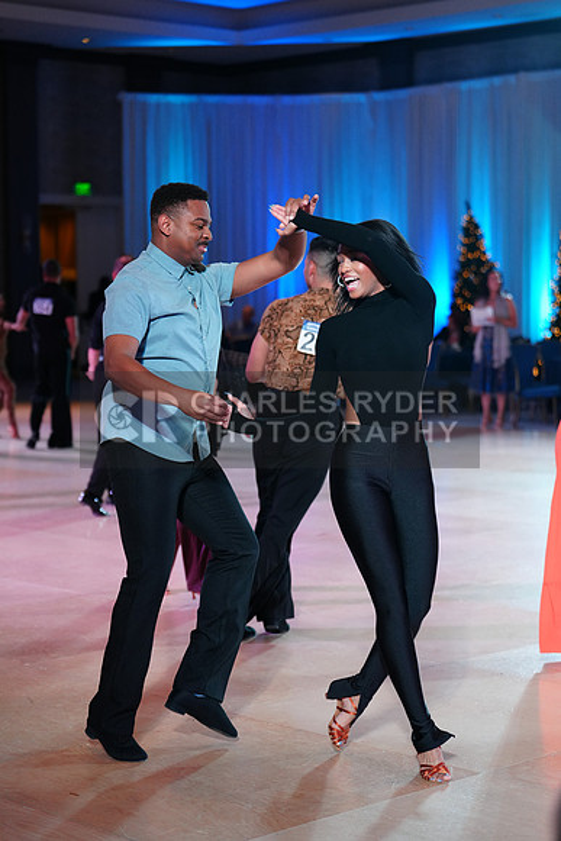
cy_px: 420
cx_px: 280
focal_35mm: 75
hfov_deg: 18.2
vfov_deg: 27.0
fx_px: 1752
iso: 1600
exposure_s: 1/500
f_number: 2.8
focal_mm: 75
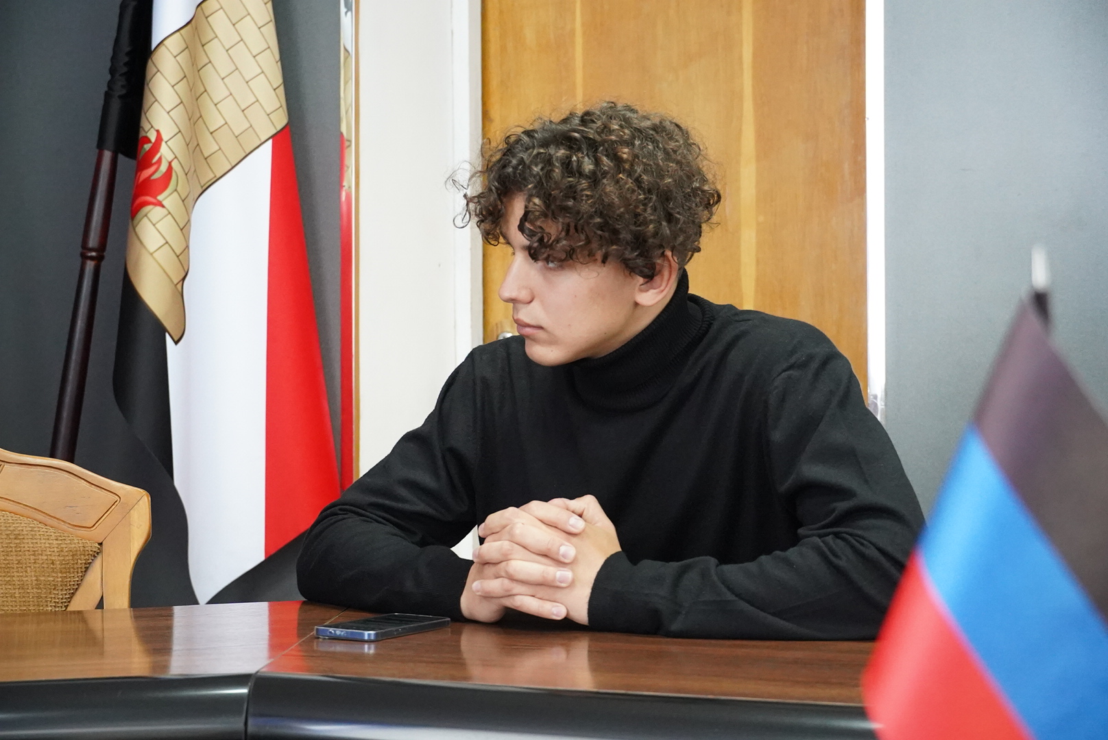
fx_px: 2248
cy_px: 370
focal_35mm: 73
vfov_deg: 18.7
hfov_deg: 27.7
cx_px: 554
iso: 6400
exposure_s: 1/160
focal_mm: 49
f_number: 5
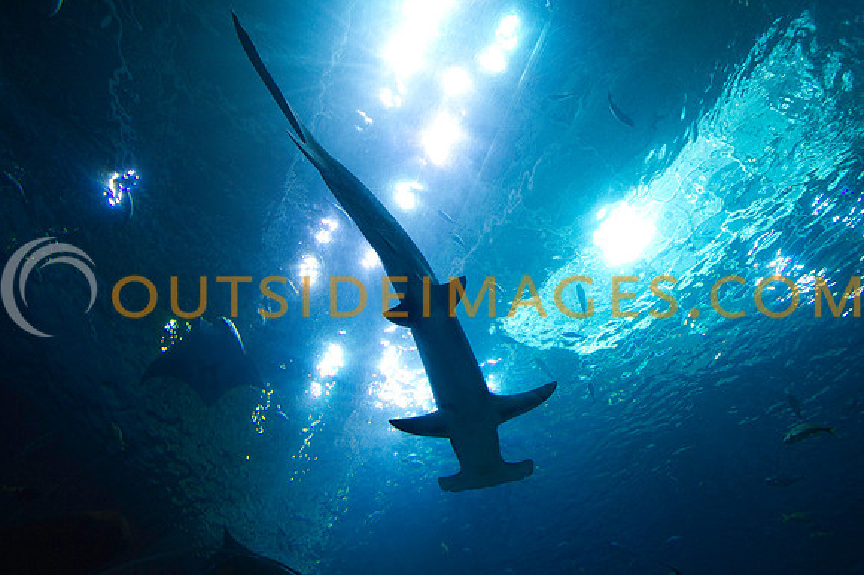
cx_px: 432
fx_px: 360
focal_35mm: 15
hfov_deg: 100.4
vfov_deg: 77.3
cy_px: 288
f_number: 3.5
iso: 2000
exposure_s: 1/400
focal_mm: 15
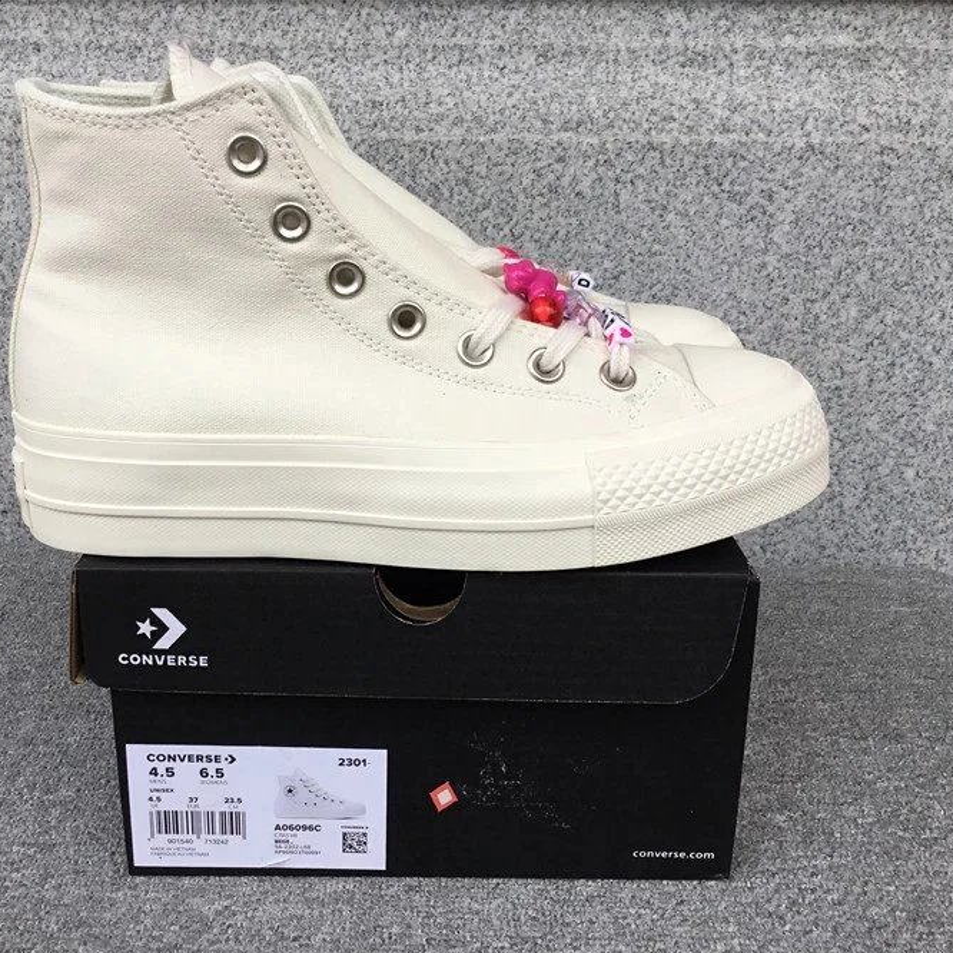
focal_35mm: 37
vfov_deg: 44.9
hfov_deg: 44.8
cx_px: 402
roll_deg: -0.2
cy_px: 482
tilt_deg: -18.7
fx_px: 1152
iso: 25
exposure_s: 1/401
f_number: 2.4
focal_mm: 3.3
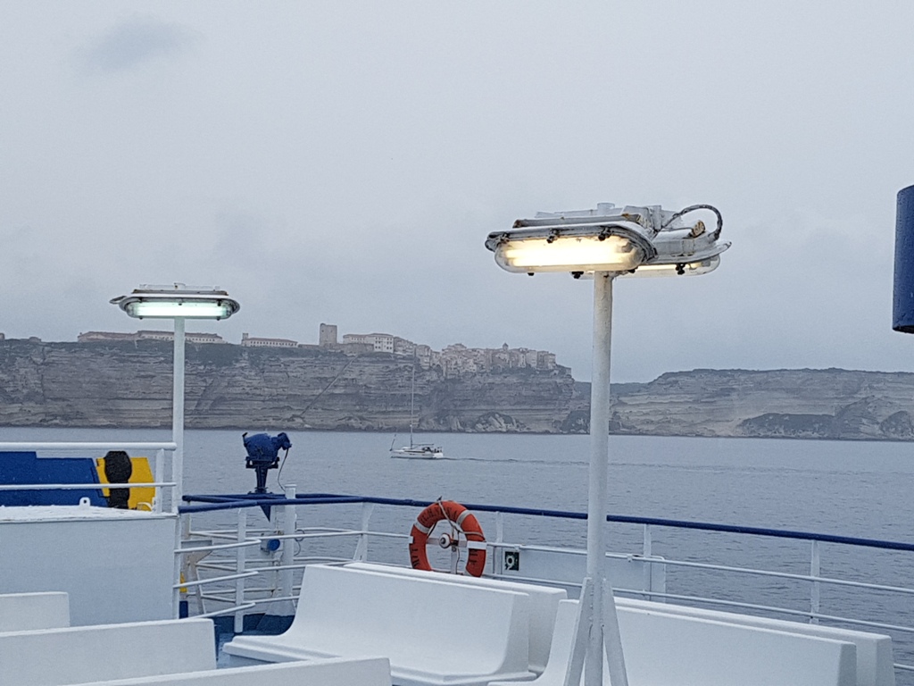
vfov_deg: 53.1
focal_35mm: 26
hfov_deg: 67.3
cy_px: 343
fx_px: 687
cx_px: 457
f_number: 1.7
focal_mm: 4.2
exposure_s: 1/1176
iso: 50
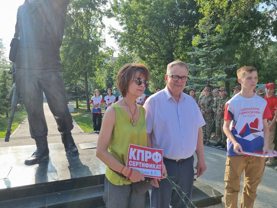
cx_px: 138
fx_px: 208
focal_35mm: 26
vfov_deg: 53.1
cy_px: 104
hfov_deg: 67.3
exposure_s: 1/1276
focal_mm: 5.4
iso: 50
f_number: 1.8
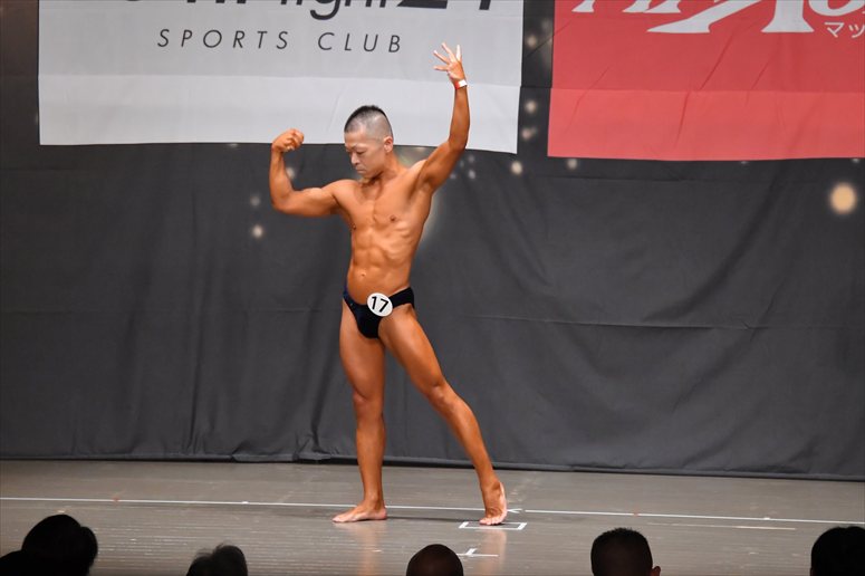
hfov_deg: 10.2
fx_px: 4851
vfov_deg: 6.8
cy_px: 288
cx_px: 432
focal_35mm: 202
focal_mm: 135
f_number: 5.6
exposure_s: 1/400
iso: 6400
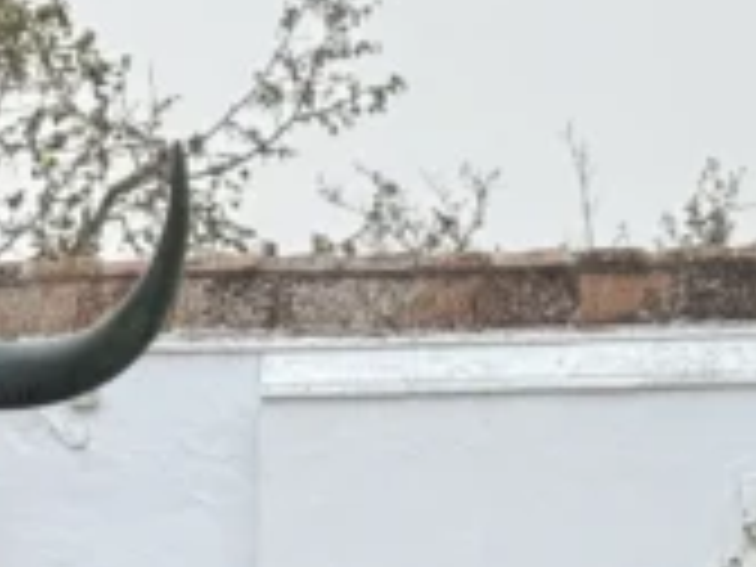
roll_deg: -0.1
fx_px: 6377
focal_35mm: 292
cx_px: -572
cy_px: 1066
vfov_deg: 5.0
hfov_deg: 6.6
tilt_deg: -0.1
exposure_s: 1/60
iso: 160
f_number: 1.78
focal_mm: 6.86
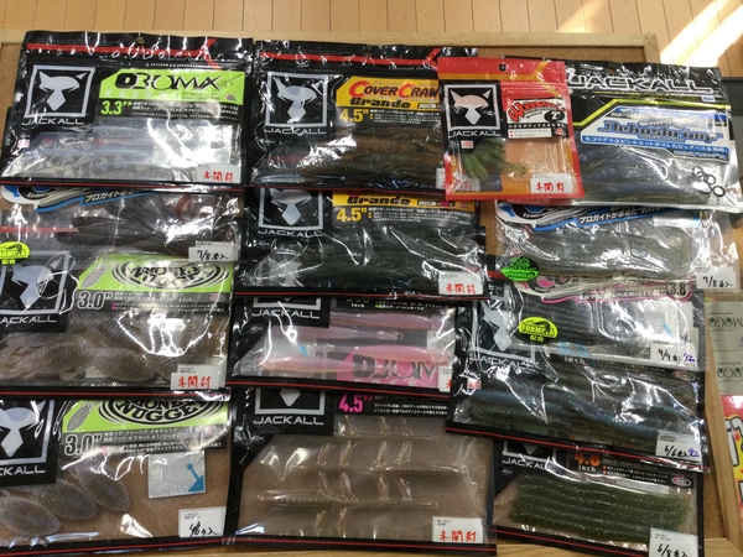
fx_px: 665
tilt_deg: -73.2
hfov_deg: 58.4
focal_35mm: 31
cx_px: 372
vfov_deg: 45.4
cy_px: 278
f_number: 2.4
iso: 32
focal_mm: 3.3
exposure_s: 1/30
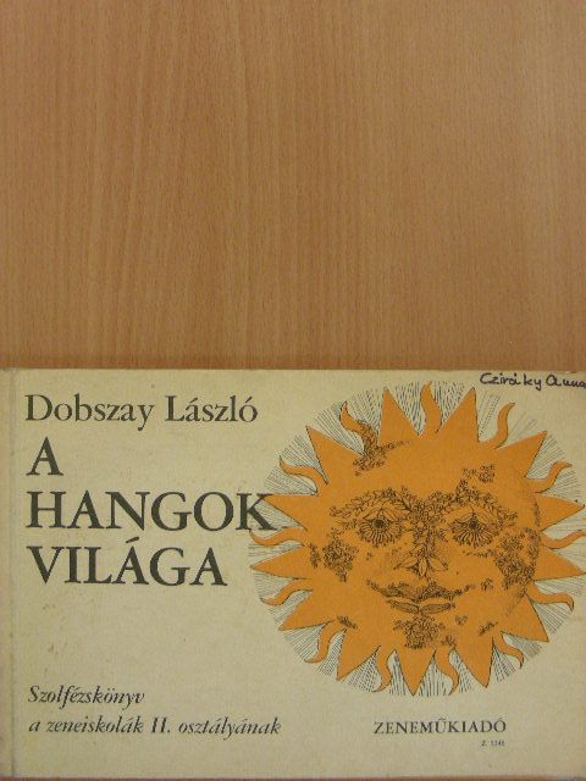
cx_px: 293
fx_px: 1083
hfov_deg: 30.3
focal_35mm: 48
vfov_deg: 39.7
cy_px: 390
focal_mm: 8
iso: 200
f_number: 3.5
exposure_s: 1/30.3
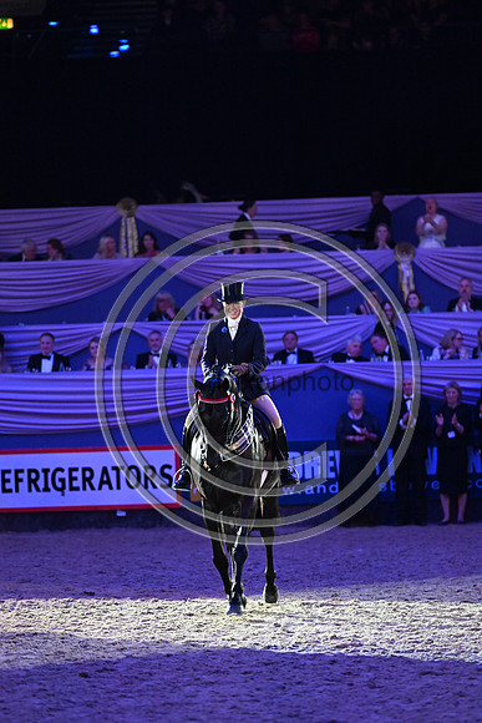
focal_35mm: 200
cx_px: 241
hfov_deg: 6.9
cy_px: 362
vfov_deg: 10.3
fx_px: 4014
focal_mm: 200
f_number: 4
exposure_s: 1/800
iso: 8000
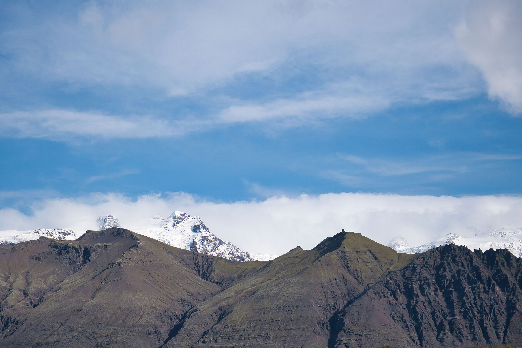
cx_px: 261
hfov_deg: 29.7
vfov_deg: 20.0
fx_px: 986
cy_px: 174
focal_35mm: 68
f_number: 5.6
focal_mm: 45
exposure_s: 1/500
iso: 80
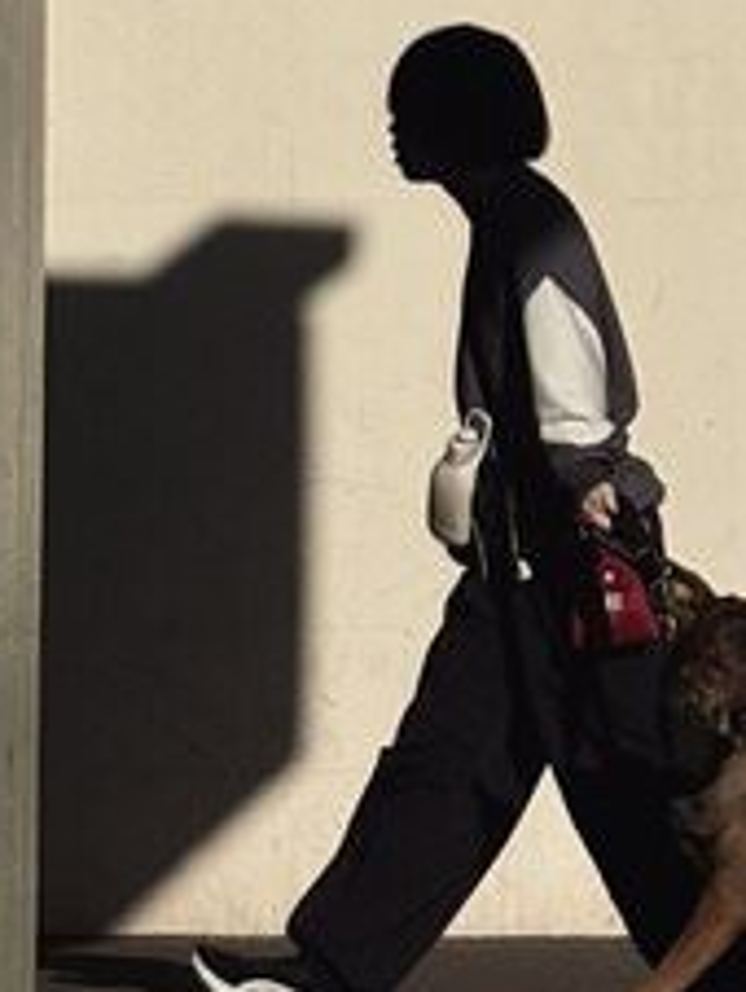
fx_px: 3958
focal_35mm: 138
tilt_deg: +2.3
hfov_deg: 10.7
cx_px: 755
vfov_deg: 14.3
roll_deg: +2.2
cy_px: 496
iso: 25
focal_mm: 5.96
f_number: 1.6
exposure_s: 1/12195
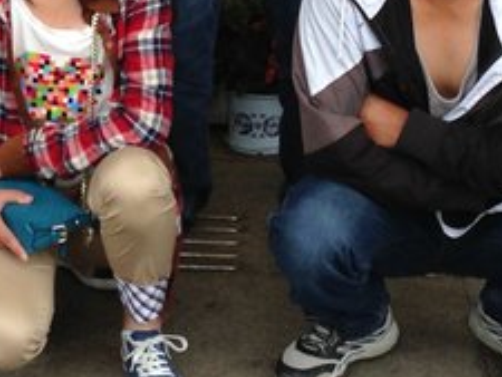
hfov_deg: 13.2
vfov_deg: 9.6
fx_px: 2176
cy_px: -210
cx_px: 230
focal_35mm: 150
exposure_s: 1/120
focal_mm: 4.13
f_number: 2.4
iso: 50
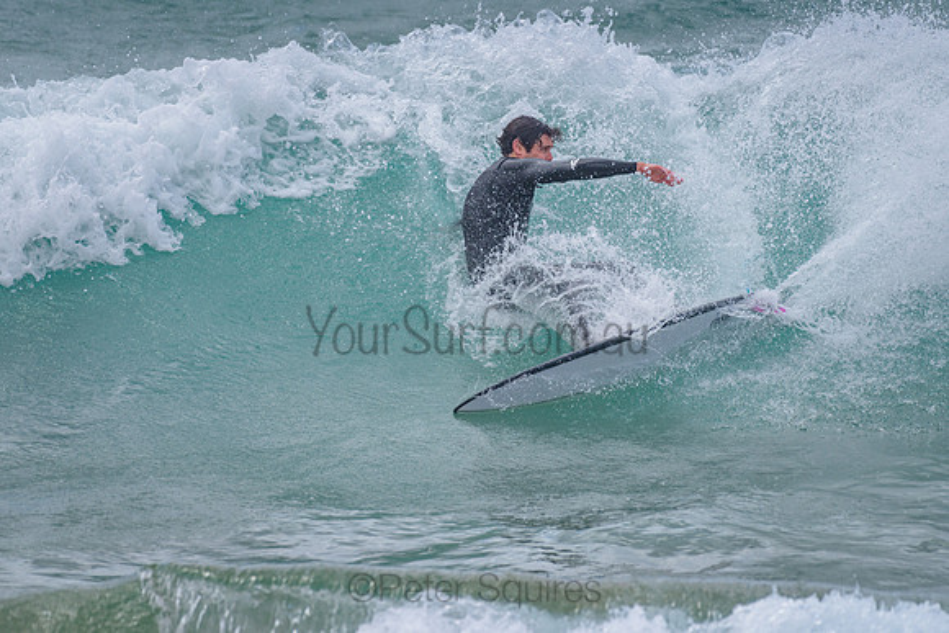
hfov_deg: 3.4
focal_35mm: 613
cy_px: 246
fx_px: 16161
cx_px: 462
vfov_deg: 2.2
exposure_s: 1/1600
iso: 180
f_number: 5.6
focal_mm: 500
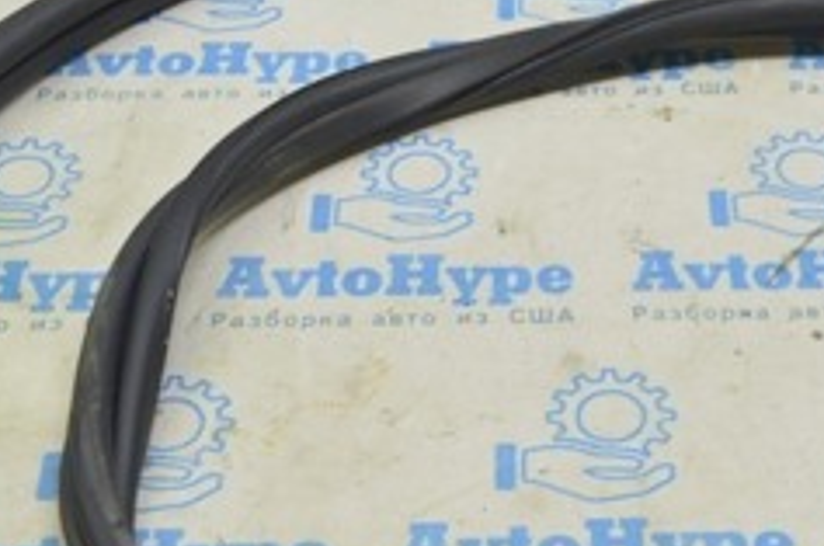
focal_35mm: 81
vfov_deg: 16.7
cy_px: 416
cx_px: 650
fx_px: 1850
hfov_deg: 24.7
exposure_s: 1/20
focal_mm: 20
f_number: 5.6
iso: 400
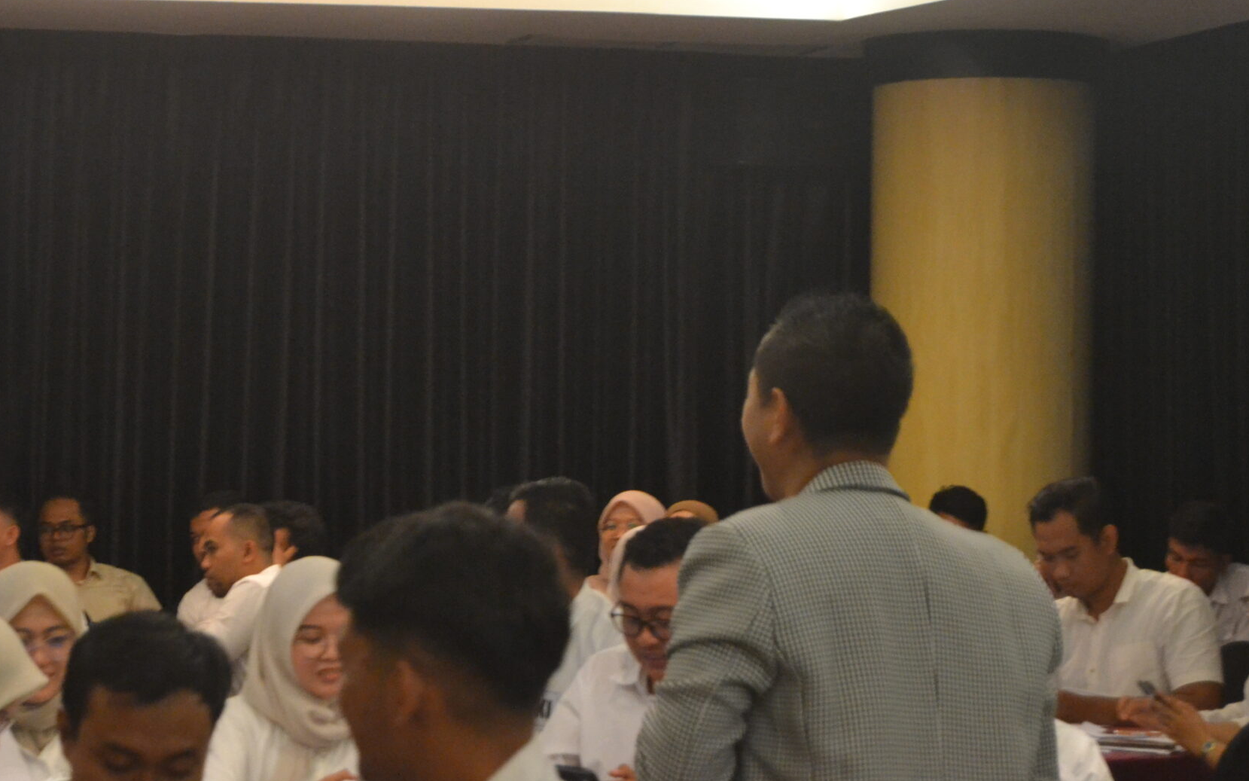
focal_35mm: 130
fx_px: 4418
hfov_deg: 16.0
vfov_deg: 10.1
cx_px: 391
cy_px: 216
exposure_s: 1/60
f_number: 5.6
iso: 2200
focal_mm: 55
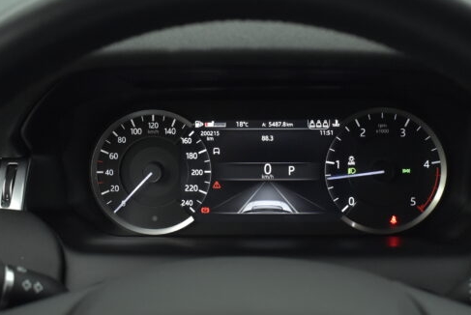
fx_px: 681
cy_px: 169
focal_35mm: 52
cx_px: 257
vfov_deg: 26.1
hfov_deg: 38.1
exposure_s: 1/100
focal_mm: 22
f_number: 3.8
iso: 1600
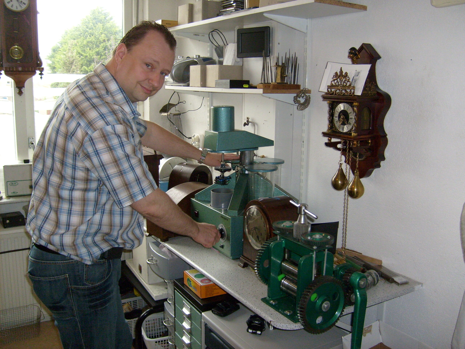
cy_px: 174
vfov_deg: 40.7
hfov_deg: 52.6
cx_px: 232
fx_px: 470
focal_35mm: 35
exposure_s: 1/45
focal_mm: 5.8
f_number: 2.8
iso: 100
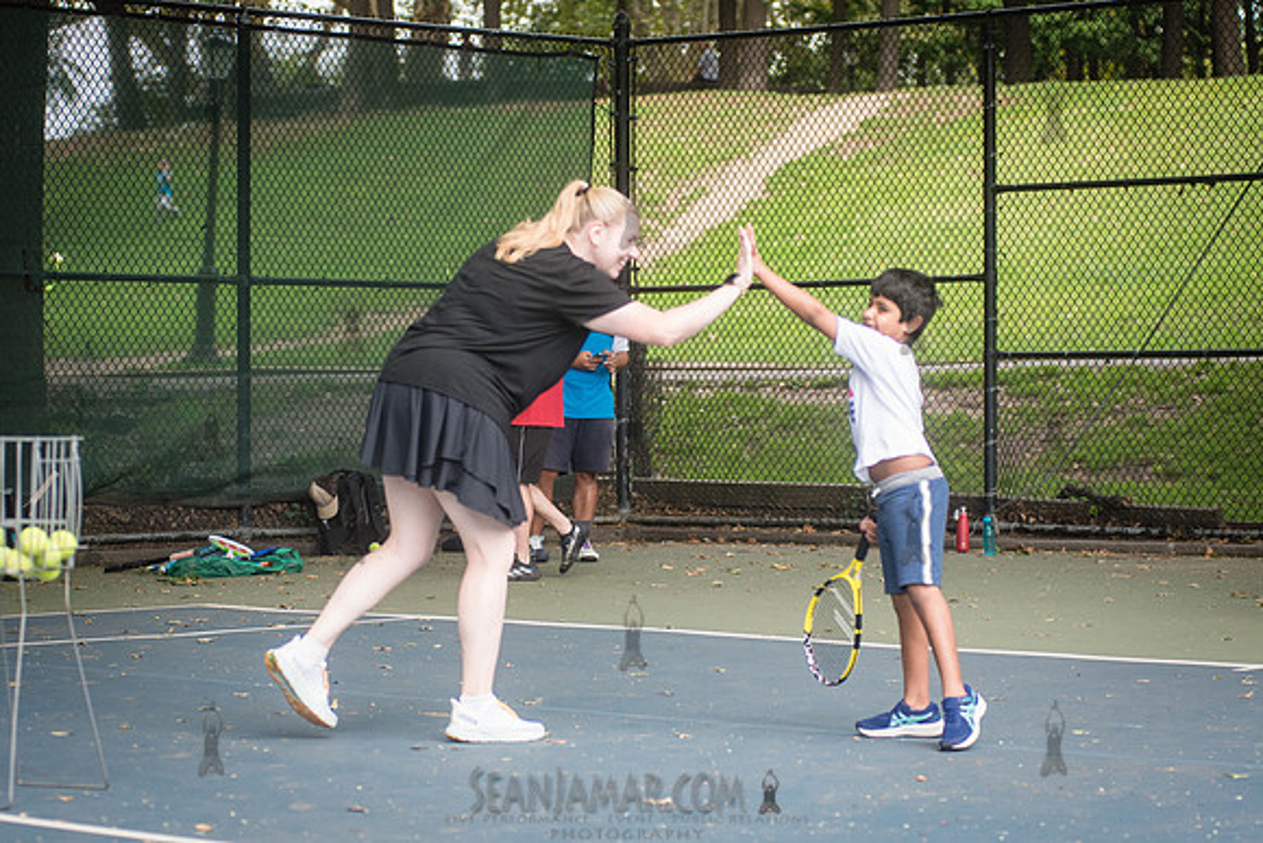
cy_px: 386
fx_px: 3651
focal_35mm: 104
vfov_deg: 13.2
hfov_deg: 19.6
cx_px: 650
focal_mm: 80
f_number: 3.5
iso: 500
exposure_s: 1/1000
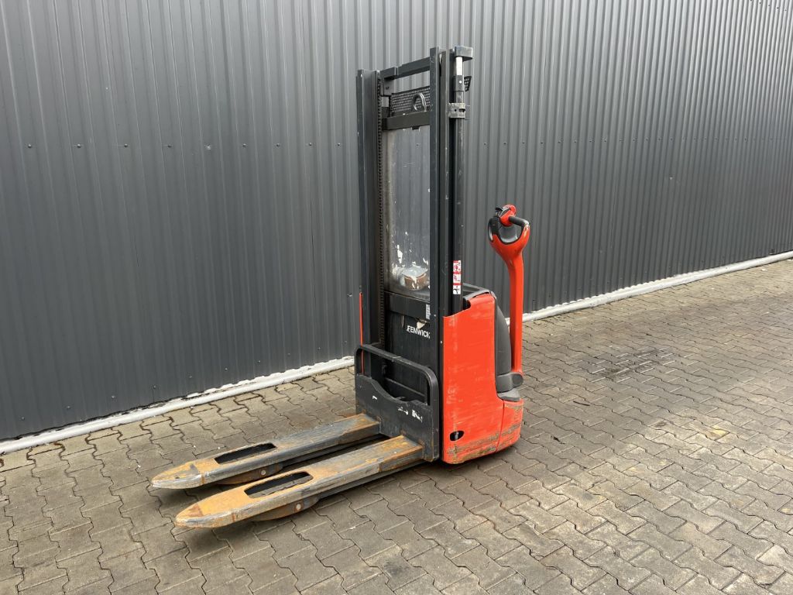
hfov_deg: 67.3
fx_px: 596
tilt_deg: -14.5
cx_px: 396
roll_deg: +0.0
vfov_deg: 53.1
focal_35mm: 26
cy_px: 298
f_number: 1.6
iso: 40
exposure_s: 1/178
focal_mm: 5.1
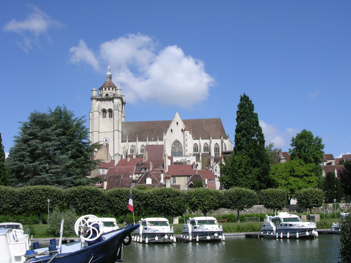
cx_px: 176
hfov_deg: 43.9
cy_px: 132
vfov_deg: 33.6
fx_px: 436
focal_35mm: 43
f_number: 5.9
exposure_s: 1/392
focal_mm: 6.6
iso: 100
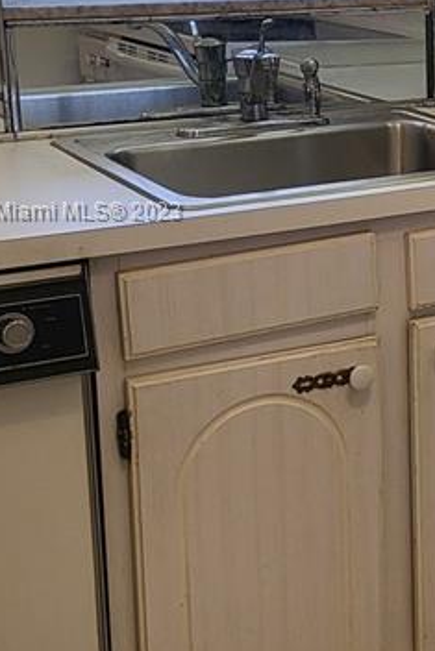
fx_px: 1539
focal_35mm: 85
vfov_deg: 23.8
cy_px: 213
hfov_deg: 14.8
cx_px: 676
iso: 80
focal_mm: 5
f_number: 1.8
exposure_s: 1/120
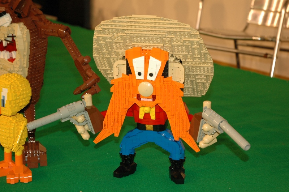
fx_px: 553
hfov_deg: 29.3
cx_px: 144
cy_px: 96
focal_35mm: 69
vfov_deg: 19.7
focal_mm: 46
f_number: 4.5
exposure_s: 1/60
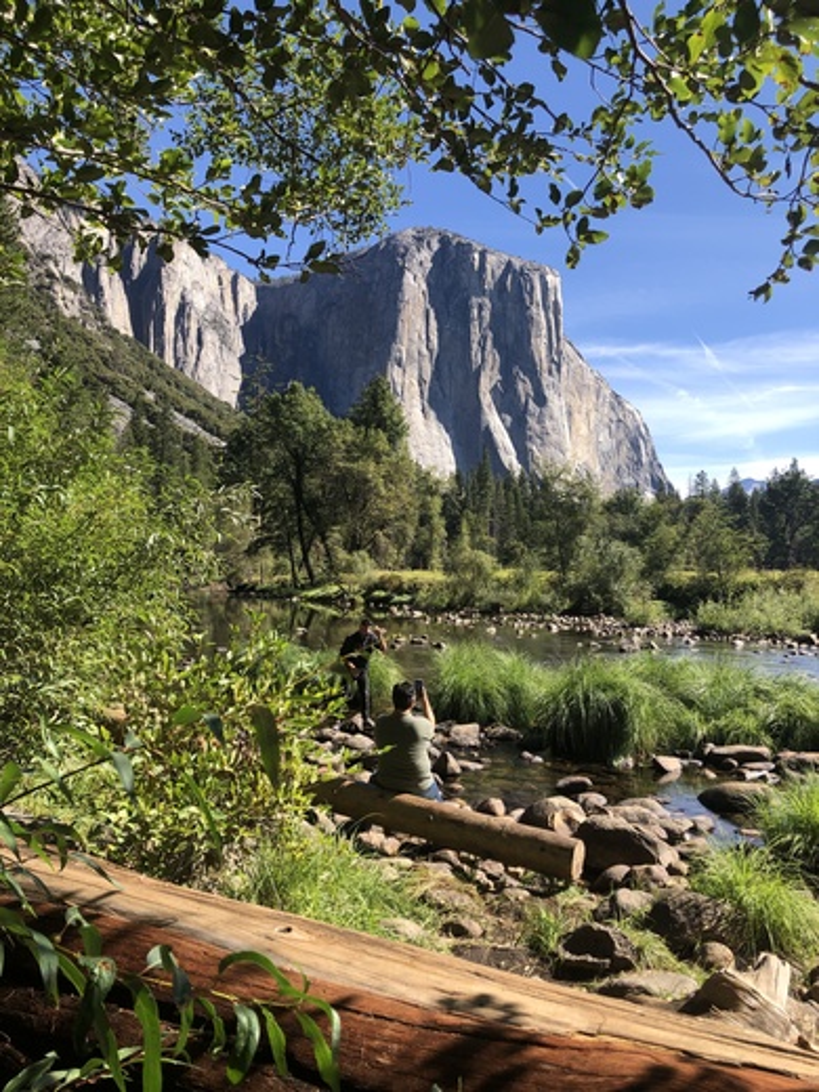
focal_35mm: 28
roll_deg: -0.9
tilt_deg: +2.9
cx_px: 410
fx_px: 883
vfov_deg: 63.4
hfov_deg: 49.7
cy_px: 546
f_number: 1.8
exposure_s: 1/889
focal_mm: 3.99
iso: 20
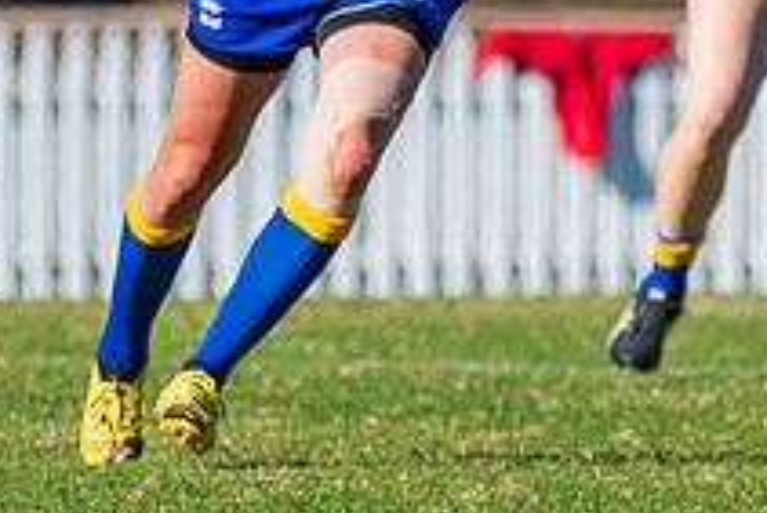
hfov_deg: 1.1
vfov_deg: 0.7
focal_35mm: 1934
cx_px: 222
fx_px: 41232
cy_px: -208
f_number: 9
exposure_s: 1/2000
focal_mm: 450
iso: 800
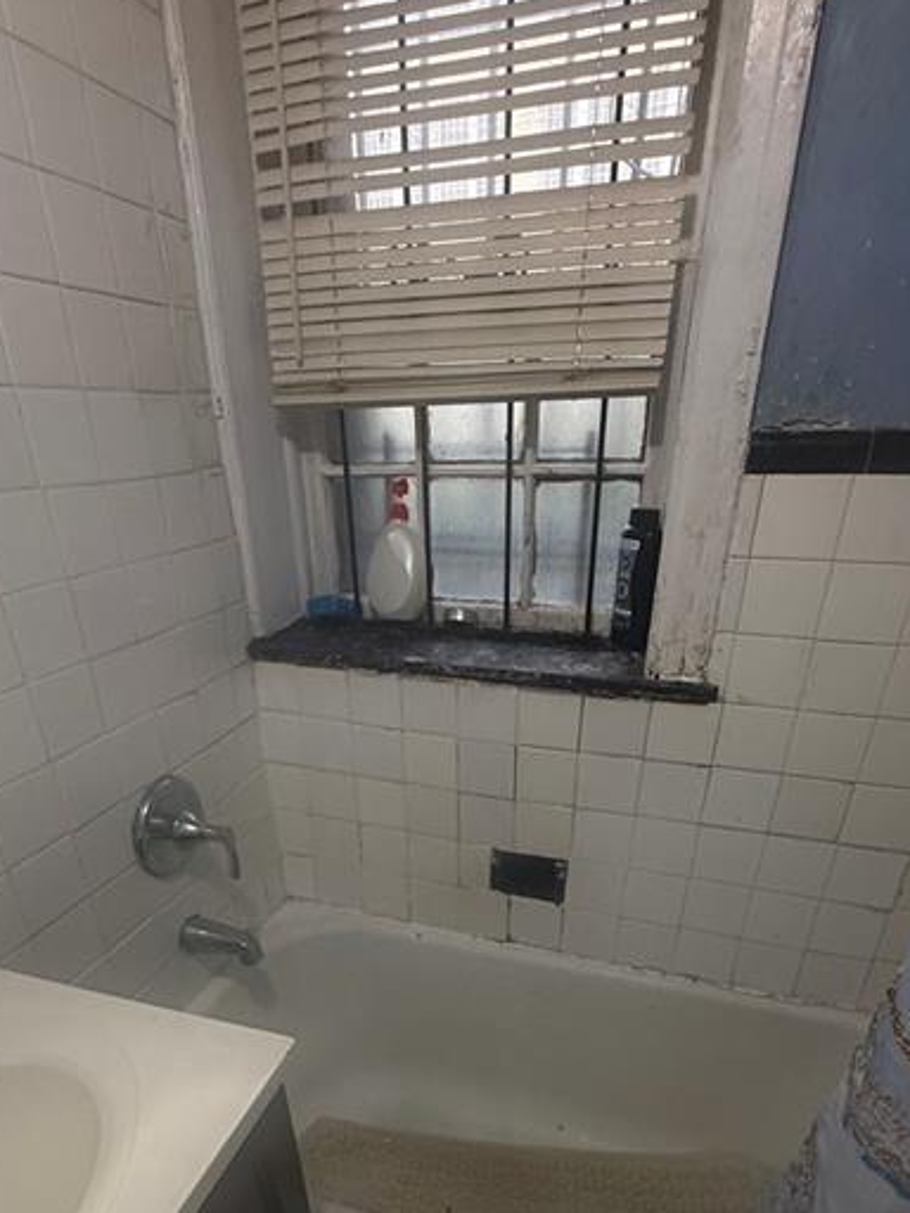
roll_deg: +0.3
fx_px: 736
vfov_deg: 75.7
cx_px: 438
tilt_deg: -30.6
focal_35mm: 21
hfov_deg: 63.4
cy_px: 839
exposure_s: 1/60
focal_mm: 2.22
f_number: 2.2
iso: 250
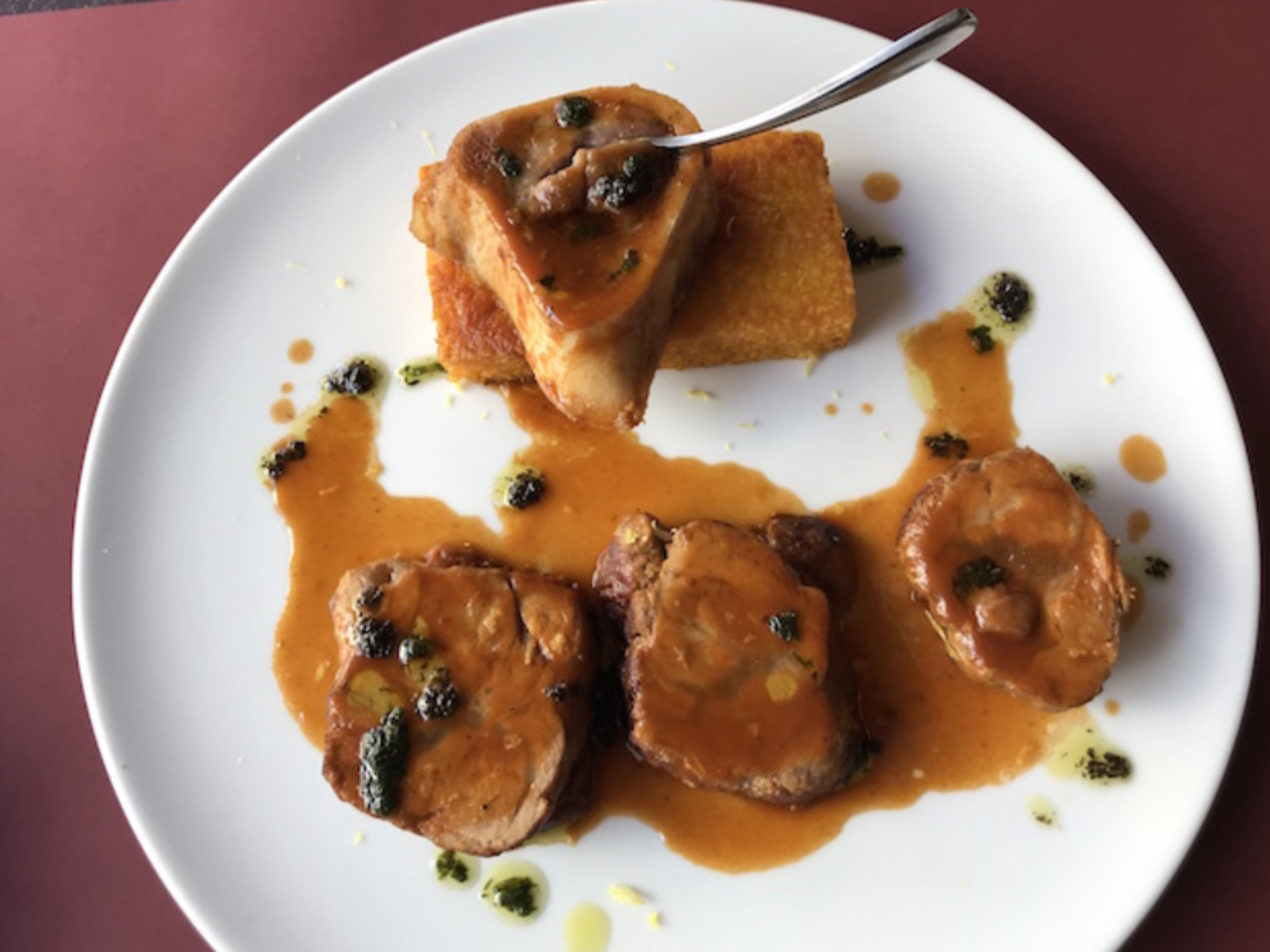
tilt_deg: -71.9
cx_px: 647
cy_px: 468
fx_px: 1064
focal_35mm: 29
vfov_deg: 48.2
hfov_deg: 61.6
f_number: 1.8
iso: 32
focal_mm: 3.99
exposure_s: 1/50
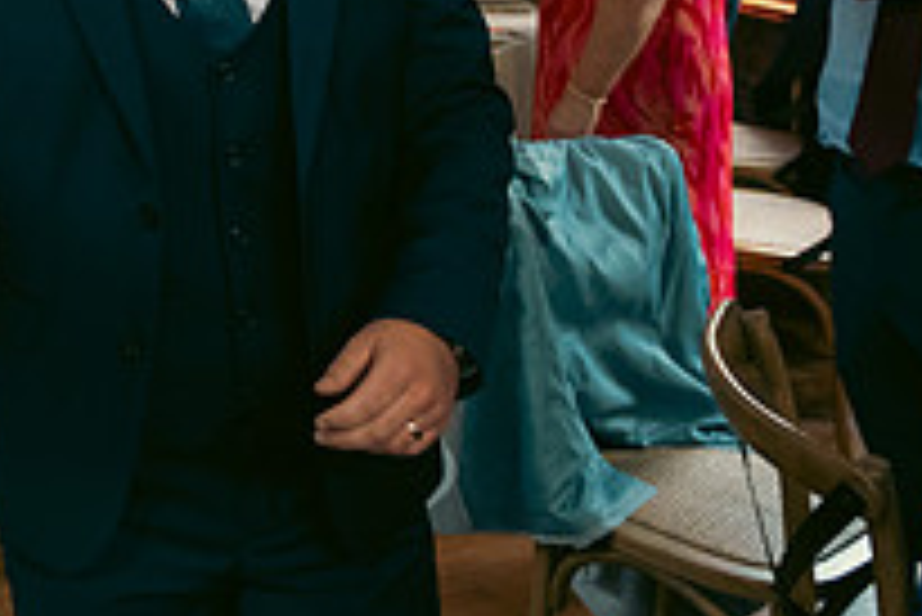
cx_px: -198
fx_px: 1743
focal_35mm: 68
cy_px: -115
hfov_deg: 26.2
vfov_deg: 19.0
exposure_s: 1/160
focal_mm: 24
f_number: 3.5
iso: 800
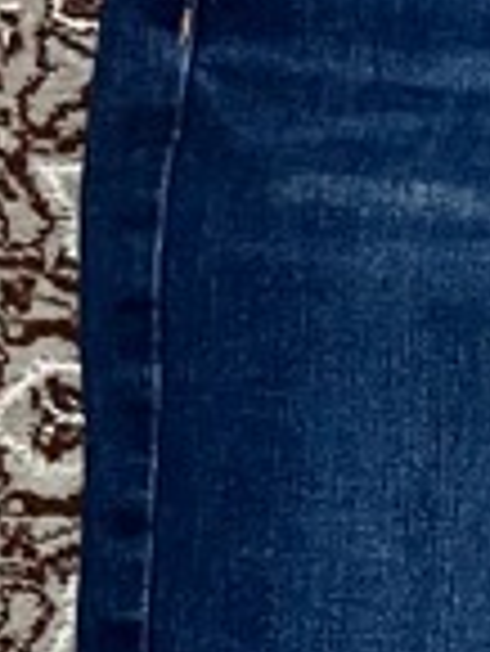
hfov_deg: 8.0
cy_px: 1183
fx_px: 3373
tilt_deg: -85.7
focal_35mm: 179
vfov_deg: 10.4
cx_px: 940
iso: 500
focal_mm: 5.7
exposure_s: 1/33
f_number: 1.5
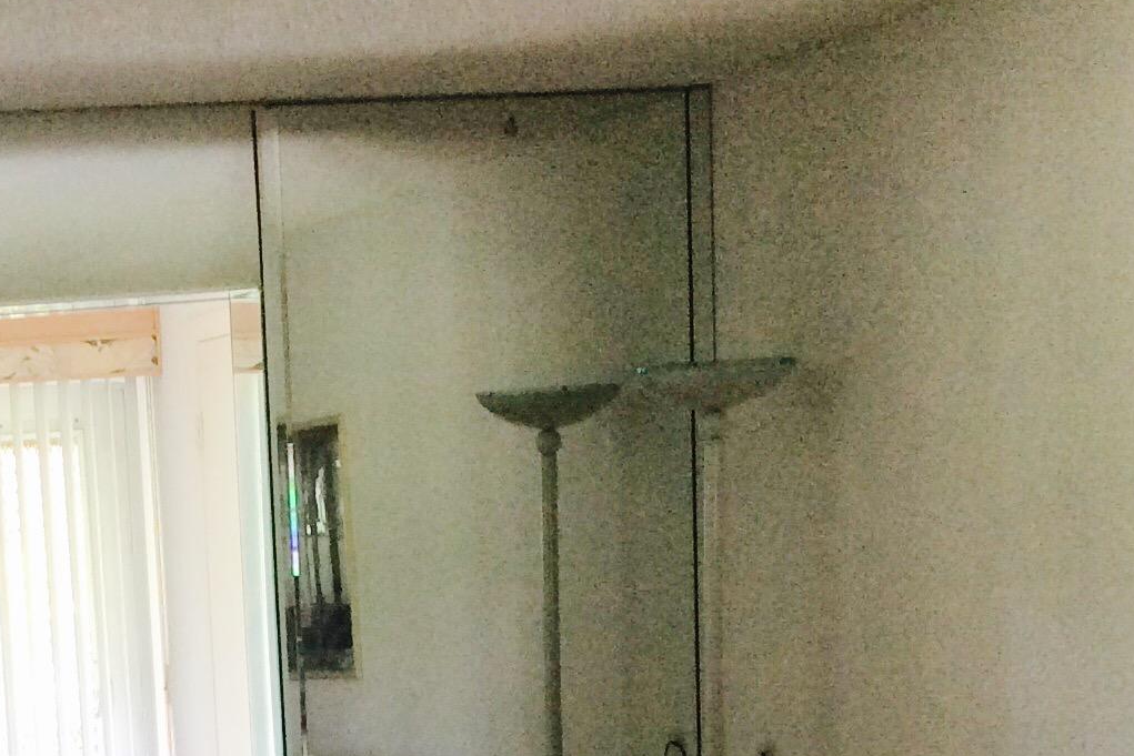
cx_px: 62
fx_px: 2741
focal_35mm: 87
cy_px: 989
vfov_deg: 15.0
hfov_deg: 22.7
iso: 64
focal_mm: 3.3
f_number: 2.4
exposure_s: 1/24
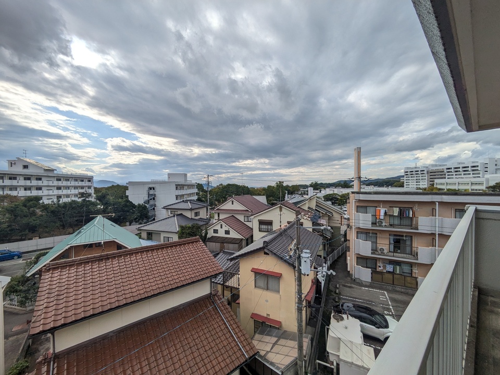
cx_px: 250
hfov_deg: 102.1
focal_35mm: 14
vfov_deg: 85.7
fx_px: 202
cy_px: 188
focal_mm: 1.83
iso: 50
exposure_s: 1/3012
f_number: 2.2
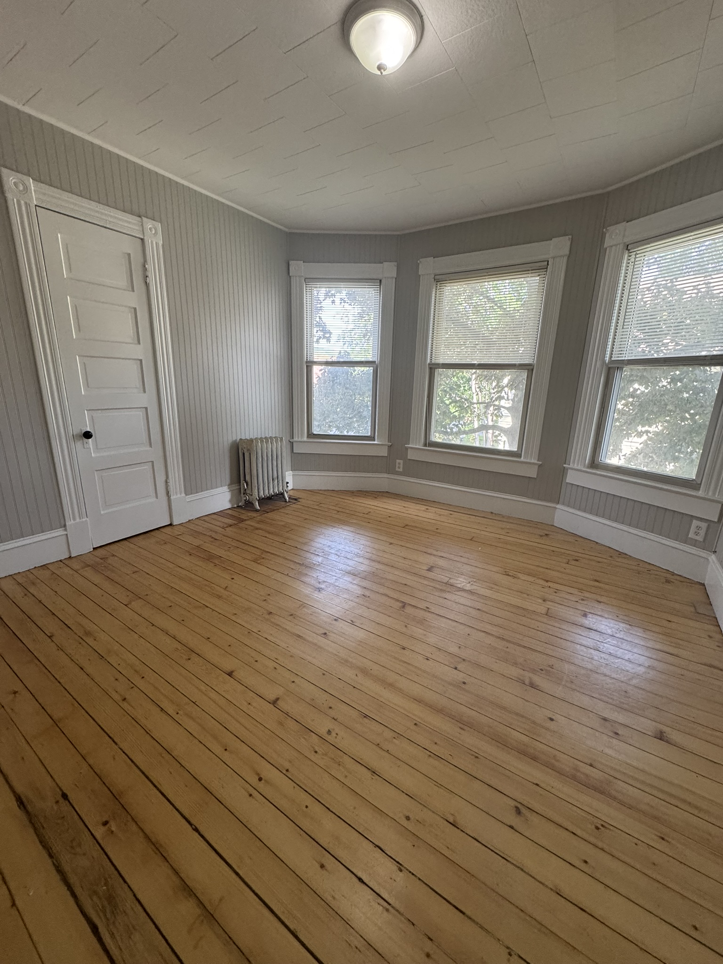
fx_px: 390
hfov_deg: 85.7
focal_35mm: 14
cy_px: 482
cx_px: 362
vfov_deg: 102.1
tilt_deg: -14.7
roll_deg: -1.7
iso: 250
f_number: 2.2
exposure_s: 1/120
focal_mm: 2.22
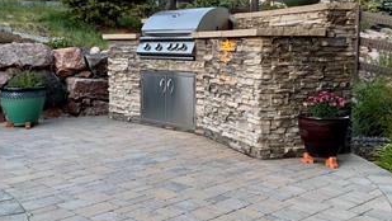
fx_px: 509
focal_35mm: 49
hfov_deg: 42.1
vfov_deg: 24.4
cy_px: 98
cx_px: 181
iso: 125
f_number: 1.8
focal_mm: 3
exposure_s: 1/60
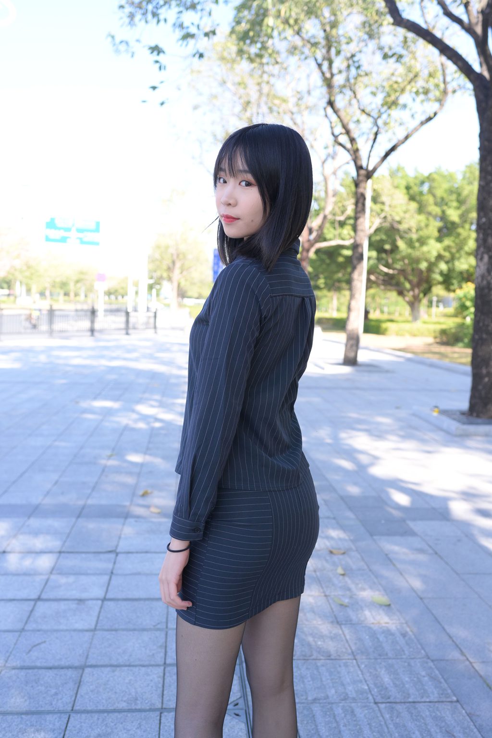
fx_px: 717
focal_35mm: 35
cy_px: 369
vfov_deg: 54.4
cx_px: 246
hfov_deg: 37.9
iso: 800
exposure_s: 1/1000
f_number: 4
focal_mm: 35
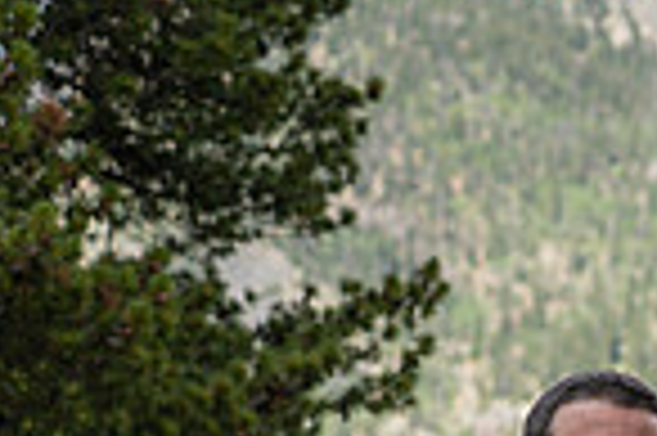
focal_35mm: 243
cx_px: 1256
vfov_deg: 5.5
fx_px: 4430
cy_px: 802
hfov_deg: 8.1
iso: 400
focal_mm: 61
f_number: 4
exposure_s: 1/800
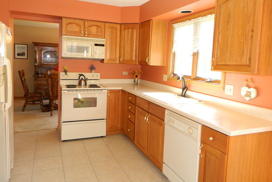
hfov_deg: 67.4
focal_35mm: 27
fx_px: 204
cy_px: 82
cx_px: 140
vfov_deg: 47.9
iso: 160
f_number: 3.1
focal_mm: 4.5
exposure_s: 1/30
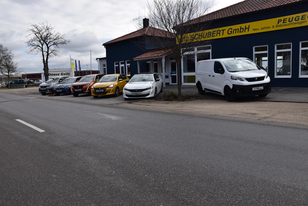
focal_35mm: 27
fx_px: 231
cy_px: 103
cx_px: 154
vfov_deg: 48.0
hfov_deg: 67.3
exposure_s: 1/200
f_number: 10
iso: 400
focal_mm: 18
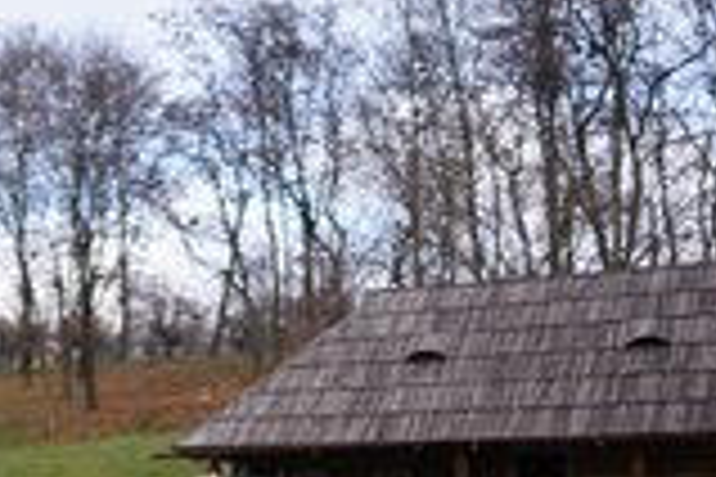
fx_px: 1750
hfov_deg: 22.4
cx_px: 27
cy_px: 540
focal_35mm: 88
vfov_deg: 15.1
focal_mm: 35
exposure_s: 1/8000
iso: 500
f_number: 1.4
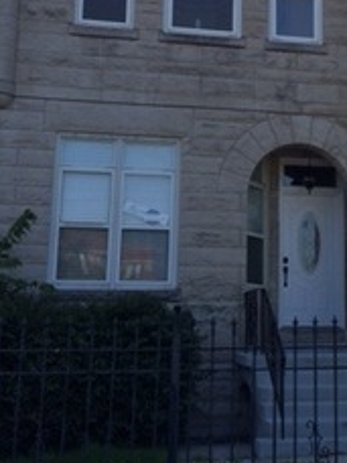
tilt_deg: +15.1
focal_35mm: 61
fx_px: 815
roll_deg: -0.4
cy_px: 164
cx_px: 298
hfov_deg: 23.5
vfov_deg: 31.5
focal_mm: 4.15
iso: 32
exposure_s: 1/1282
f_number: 2.2
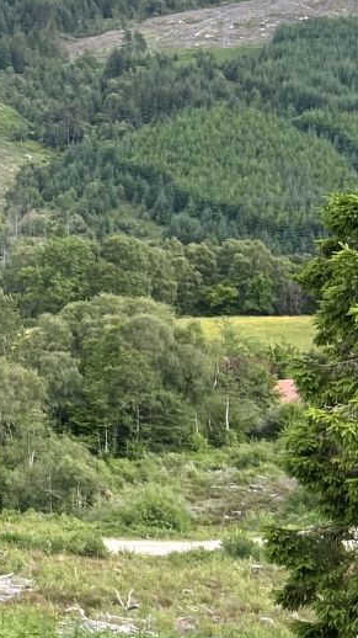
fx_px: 1892
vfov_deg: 19.1
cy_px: 344
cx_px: -607
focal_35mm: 112
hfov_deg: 9.2
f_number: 1.5
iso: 50
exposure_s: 1/728
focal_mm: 5.7
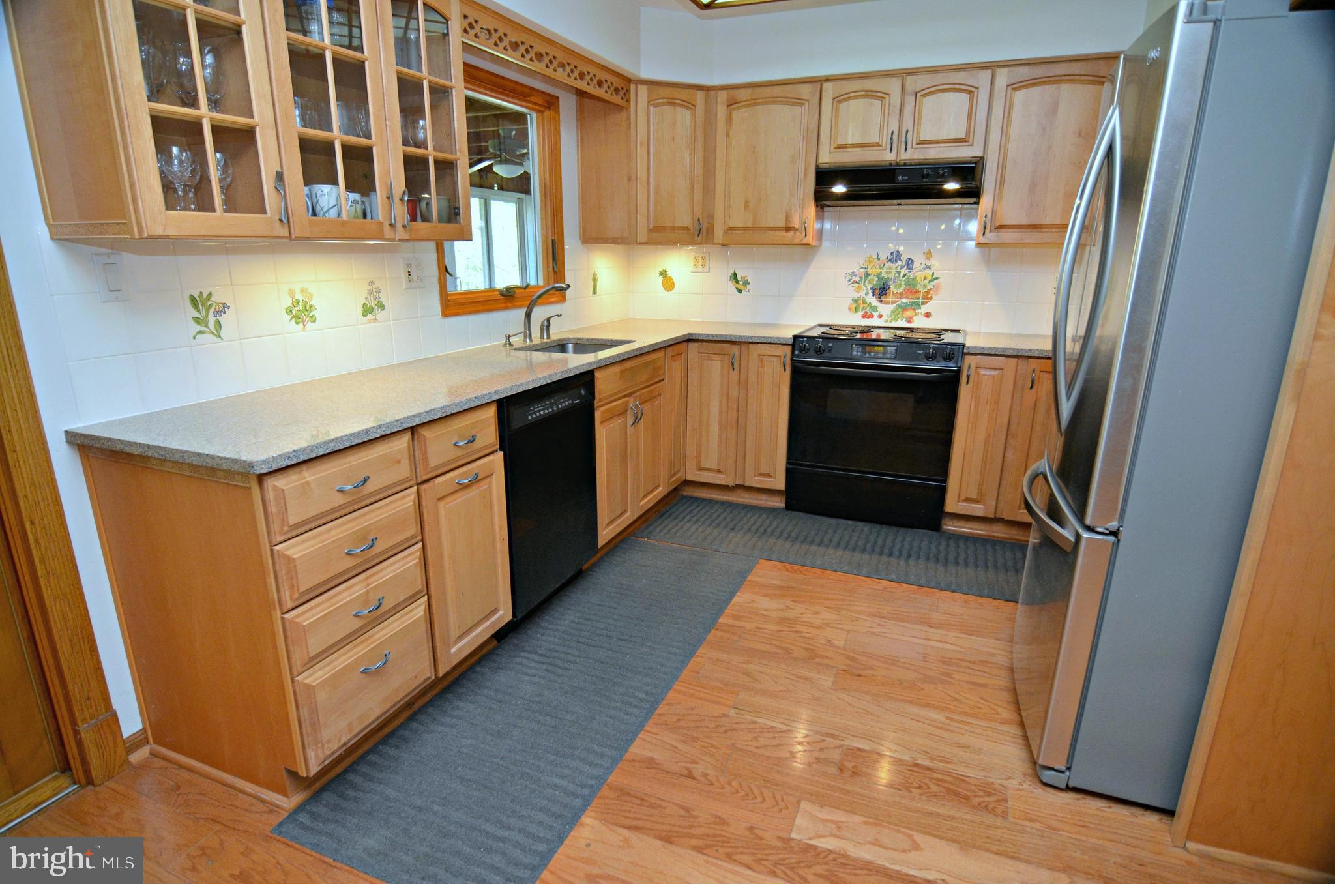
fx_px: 666
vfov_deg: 67.1
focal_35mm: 18
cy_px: 442
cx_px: 668
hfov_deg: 90.1
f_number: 4
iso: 800
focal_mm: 12
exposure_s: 1/60
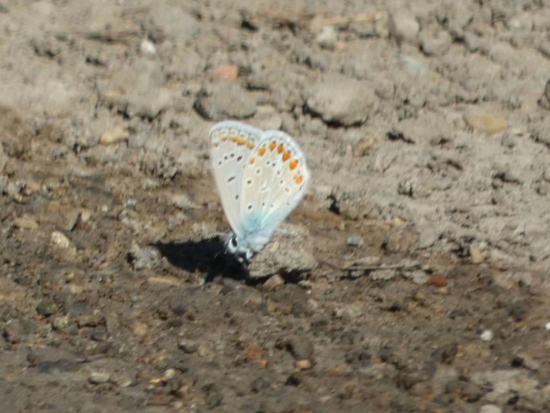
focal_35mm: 1200
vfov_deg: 1.2
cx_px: 275
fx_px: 19069
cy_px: 206
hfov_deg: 1.7
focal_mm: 215
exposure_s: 1/200
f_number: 5.9
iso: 80
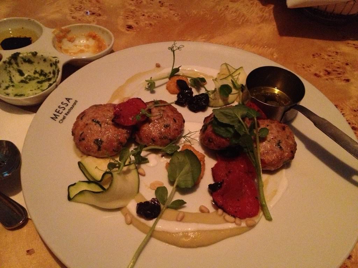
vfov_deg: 40.7
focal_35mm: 35
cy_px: 134
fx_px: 362
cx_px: 179
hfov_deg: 52.6
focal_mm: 4.28
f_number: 2.4
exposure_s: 1/15
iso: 800
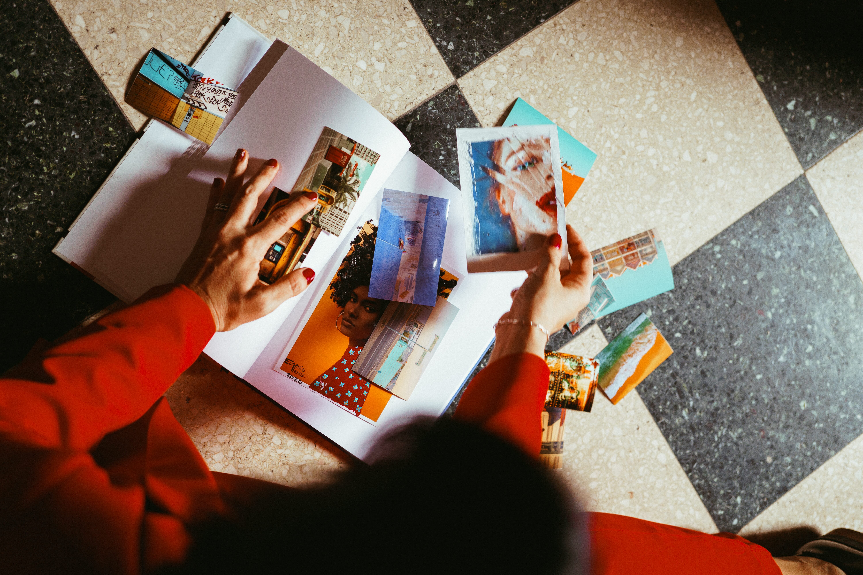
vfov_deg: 27.0
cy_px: 288
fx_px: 1199
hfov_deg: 39.6
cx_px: 432
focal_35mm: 50
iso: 500
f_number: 2.5
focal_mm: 50
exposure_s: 1/125
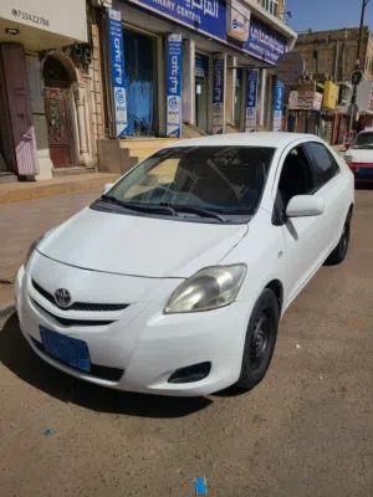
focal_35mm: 26
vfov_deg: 67.3
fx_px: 374
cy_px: 248
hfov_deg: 53.1
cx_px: 186
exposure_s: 1/7454
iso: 40
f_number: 1.8
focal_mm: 5.4
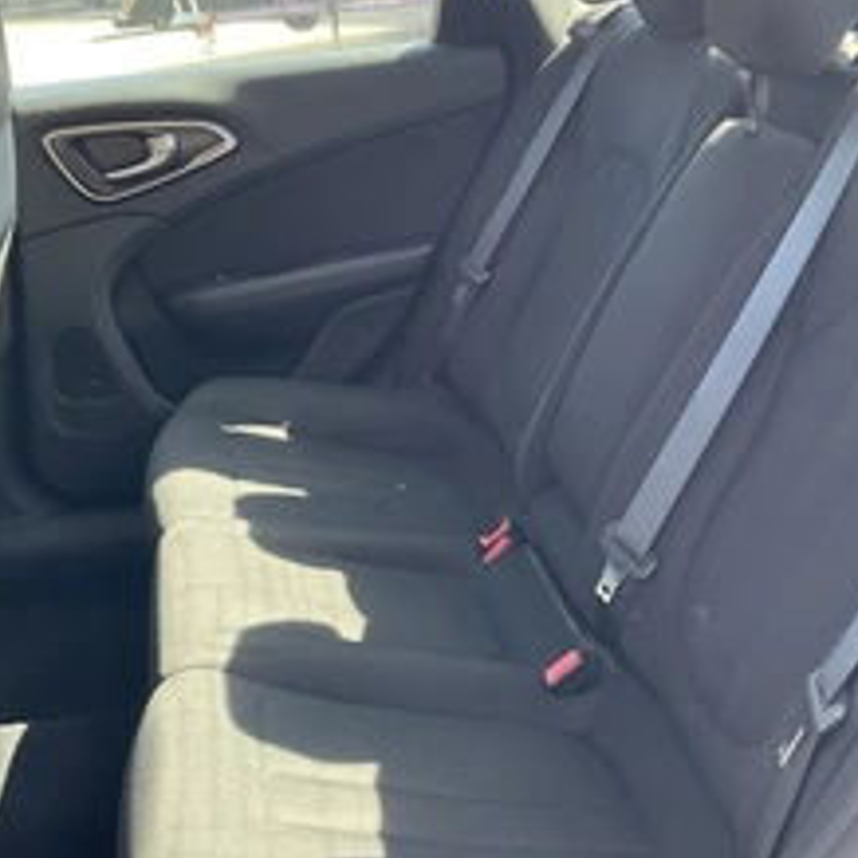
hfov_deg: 36.0
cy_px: 476
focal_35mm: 47
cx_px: 405
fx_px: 1318
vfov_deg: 36.0
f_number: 1.8
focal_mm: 3
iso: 64
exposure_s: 1/122
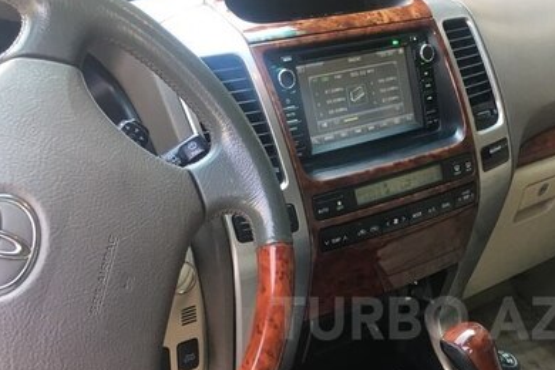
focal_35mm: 51
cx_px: 418
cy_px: 318
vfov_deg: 25.8
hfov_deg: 37.9
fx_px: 786
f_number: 2.2
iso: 40
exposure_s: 1/33
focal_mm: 4.15
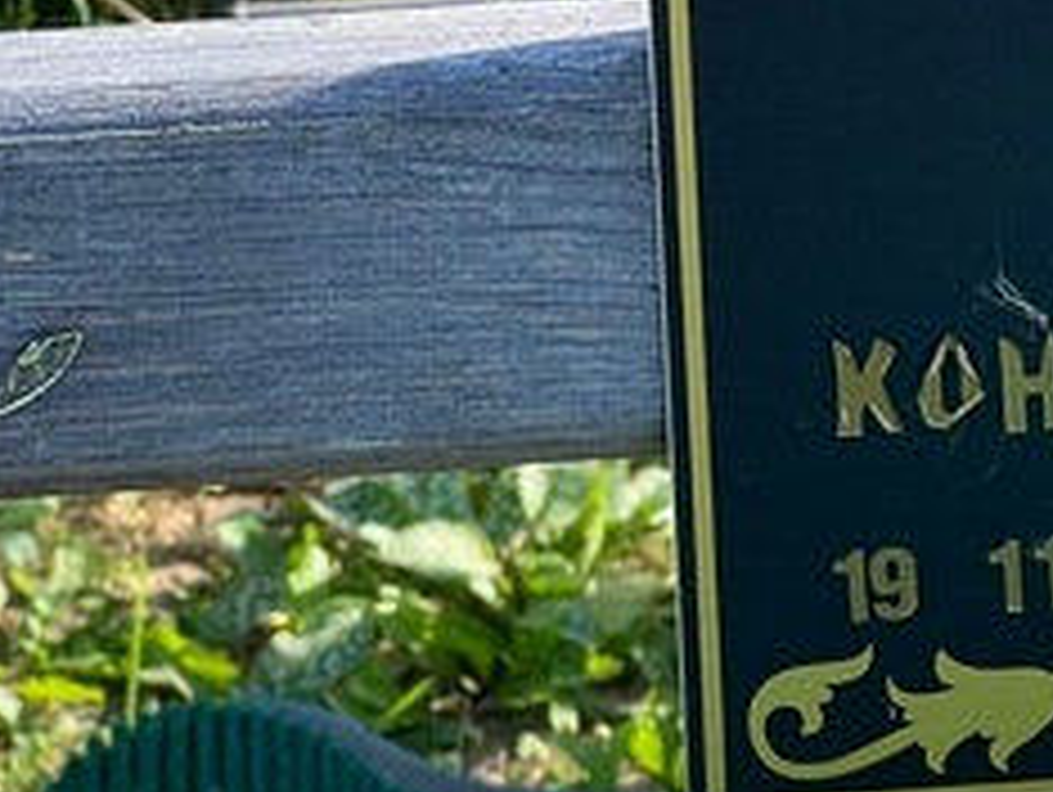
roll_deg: +0.7
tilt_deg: -17.6
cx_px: 1278
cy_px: 9
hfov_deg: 7.5
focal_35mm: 263
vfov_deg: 5.6
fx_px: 8009
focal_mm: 9
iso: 32
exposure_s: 1/160
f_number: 2.8
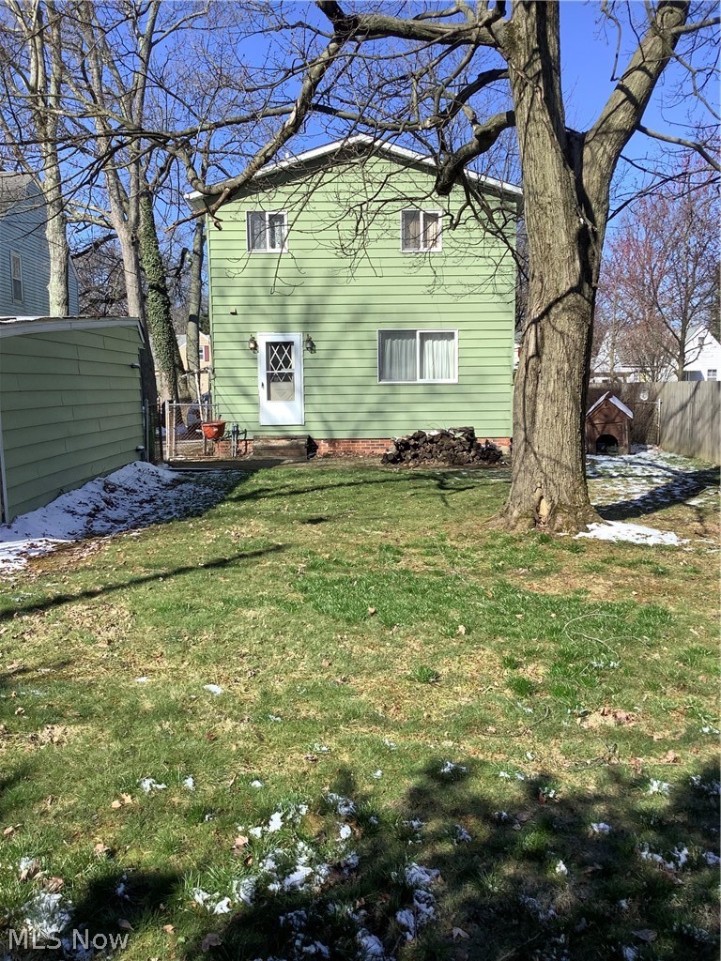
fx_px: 861
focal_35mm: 31
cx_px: 360
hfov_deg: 45.4
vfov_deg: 58.4
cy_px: 480
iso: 25
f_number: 2.4
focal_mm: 3.3
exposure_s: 1/936
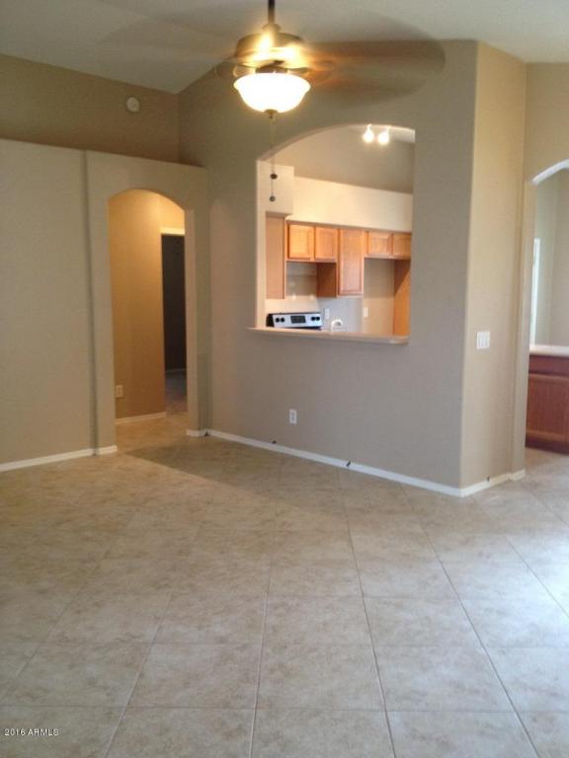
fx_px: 767
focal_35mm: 35
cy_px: 379
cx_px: 284
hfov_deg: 40.7
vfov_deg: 52.6
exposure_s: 1/20
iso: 125
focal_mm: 4.28
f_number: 2.4
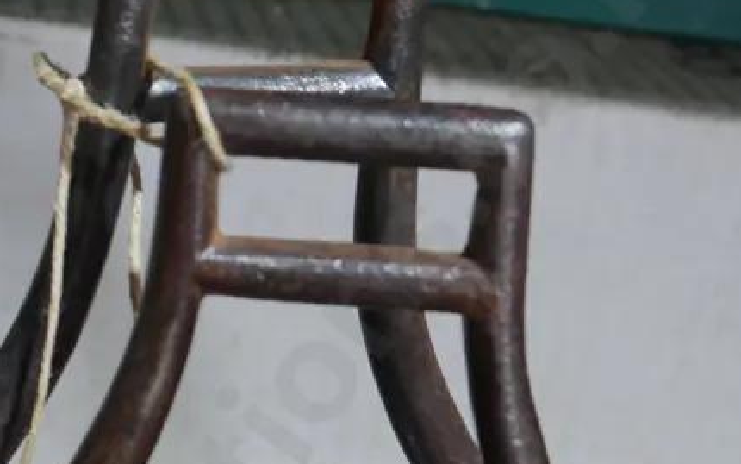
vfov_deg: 11.5
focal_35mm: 111
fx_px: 2242
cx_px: 161
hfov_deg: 18.6
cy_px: 586
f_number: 4.7
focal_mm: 22
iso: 800
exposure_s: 1/60
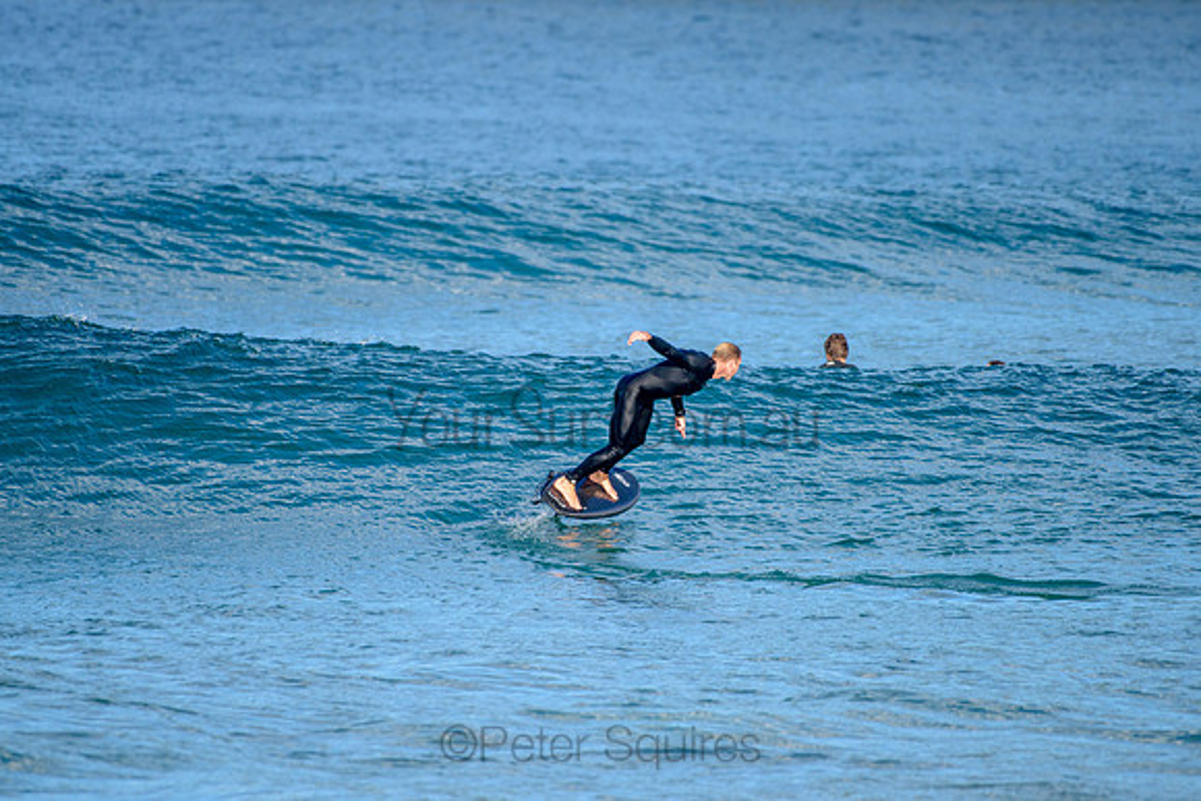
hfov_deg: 3.4
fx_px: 20464
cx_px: 617
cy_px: 390
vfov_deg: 2.2
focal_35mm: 613
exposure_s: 1/2000
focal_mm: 500
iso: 320
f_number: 5.6
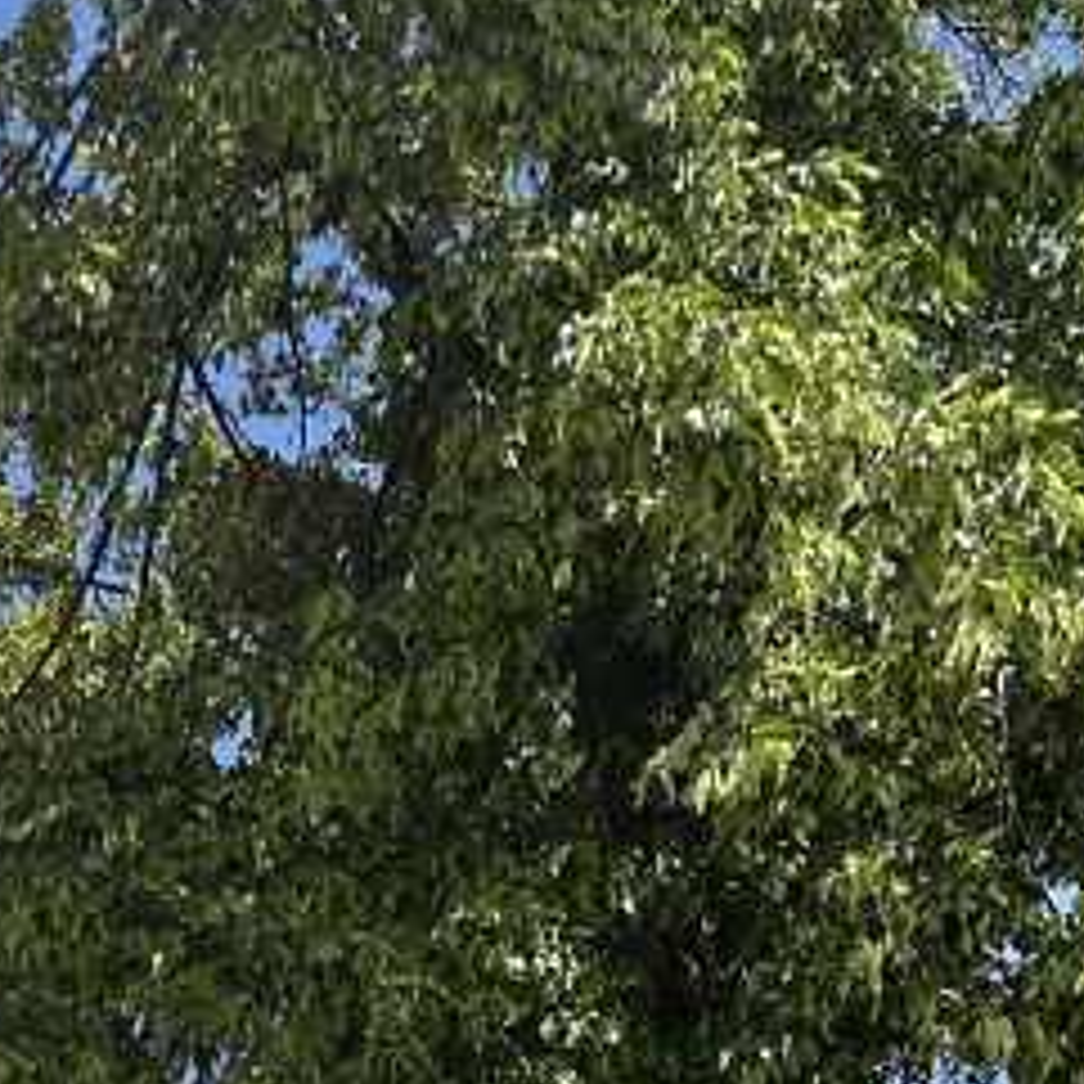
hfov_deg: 17.8
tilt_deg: +13.1
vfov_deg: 14.3
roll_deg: +1.5
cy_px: 2377
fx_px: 3330
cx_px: -144
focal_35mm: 94
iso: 80
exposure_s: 1/3356
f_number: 1.78
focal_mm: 6.86
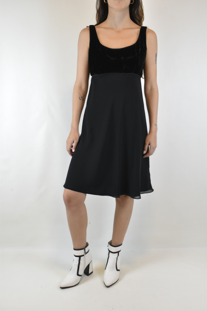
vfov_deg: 51.3
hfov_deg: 35.5
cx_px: 104
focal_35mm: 38
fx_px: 323
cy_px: 156
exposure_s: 1/25
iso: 1600
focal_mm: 25
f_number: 16
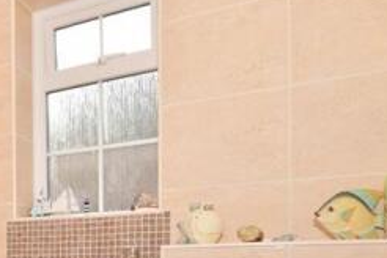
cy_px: 273
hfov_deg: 41.6
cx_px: -6
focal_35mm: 40
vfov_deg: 30.4
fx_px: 430
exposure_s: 1/200
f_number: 13
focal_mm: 10
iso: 400
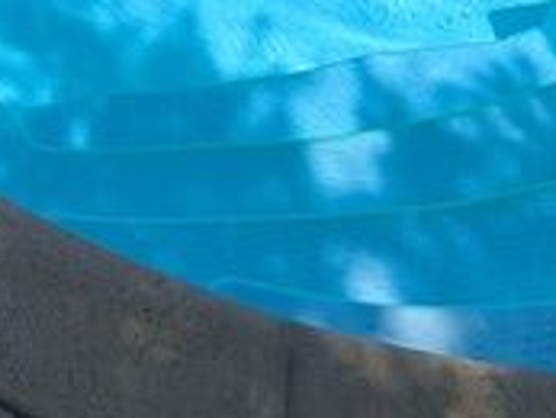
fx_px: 1141
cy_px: -587
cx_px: -174
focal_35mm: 71
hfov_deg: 23.9
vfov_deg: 14.1
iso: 57
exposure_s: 1/4505
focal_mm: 2.02
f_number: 1.7
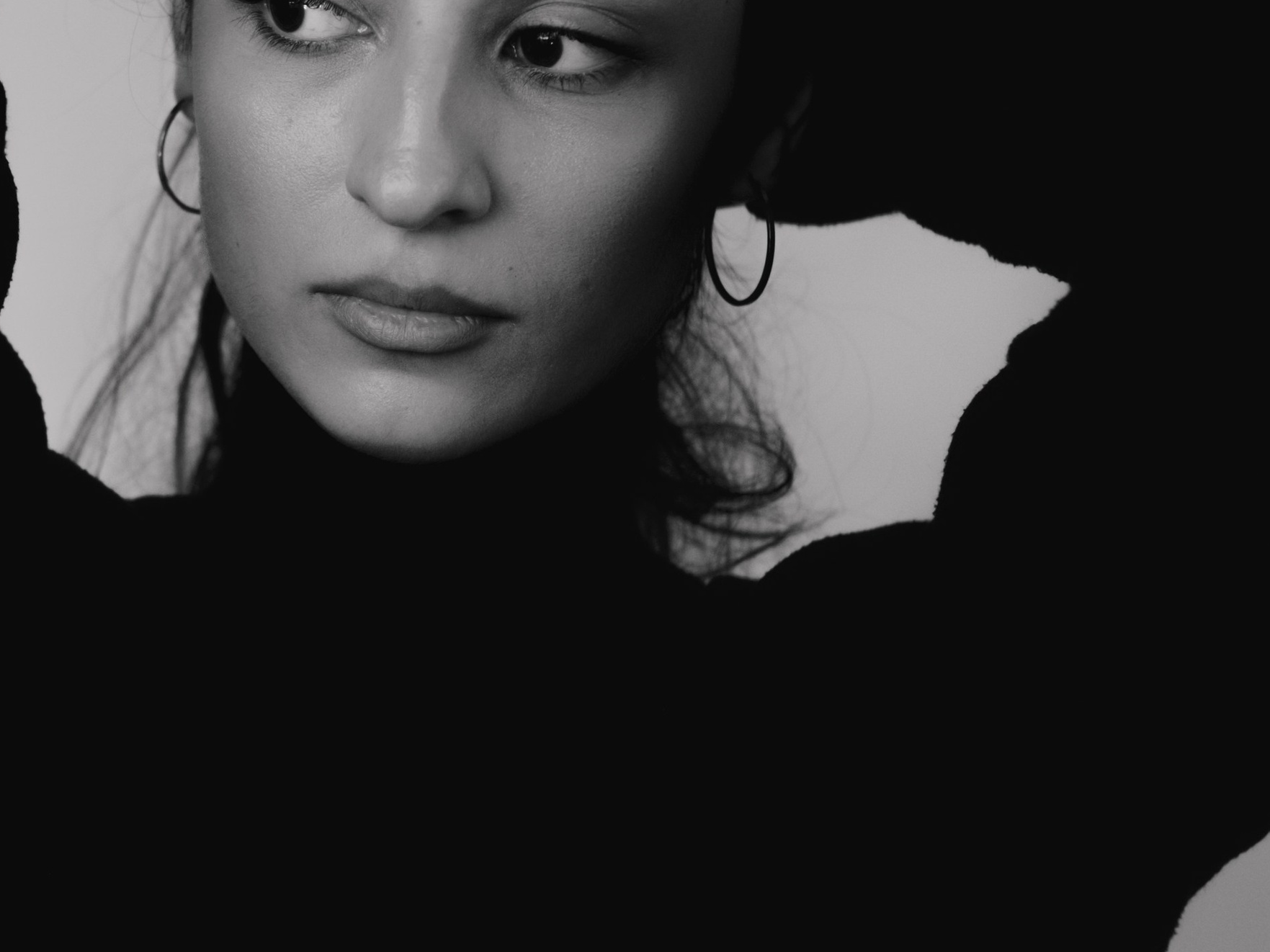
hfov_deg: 17.7
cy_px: 418
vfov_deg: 13.3
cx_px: 364
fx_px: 4072
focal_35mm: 111
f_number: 2.5
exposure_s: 1/250
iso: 640
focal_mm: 35
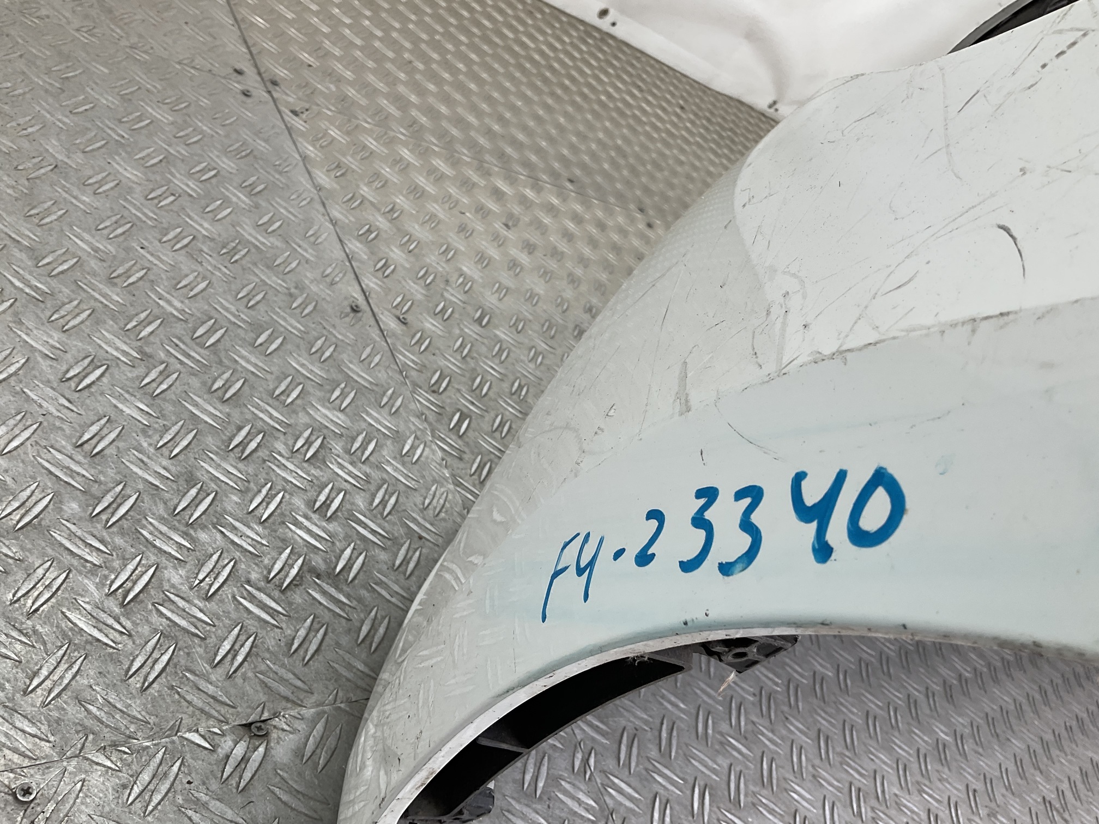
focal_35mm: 29
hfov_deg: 61.7
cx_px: 550
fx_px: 921
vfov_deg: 48.2
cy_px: 412
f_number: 1.8
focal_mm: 3
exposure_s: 1/114
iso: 16
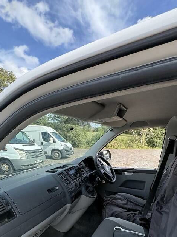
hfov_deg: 65.9
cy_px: 163
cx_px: 92
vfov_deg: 78.4
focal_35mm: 20
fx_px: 136
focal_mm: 2.22
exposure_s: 1/610
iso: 64
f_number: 2.2
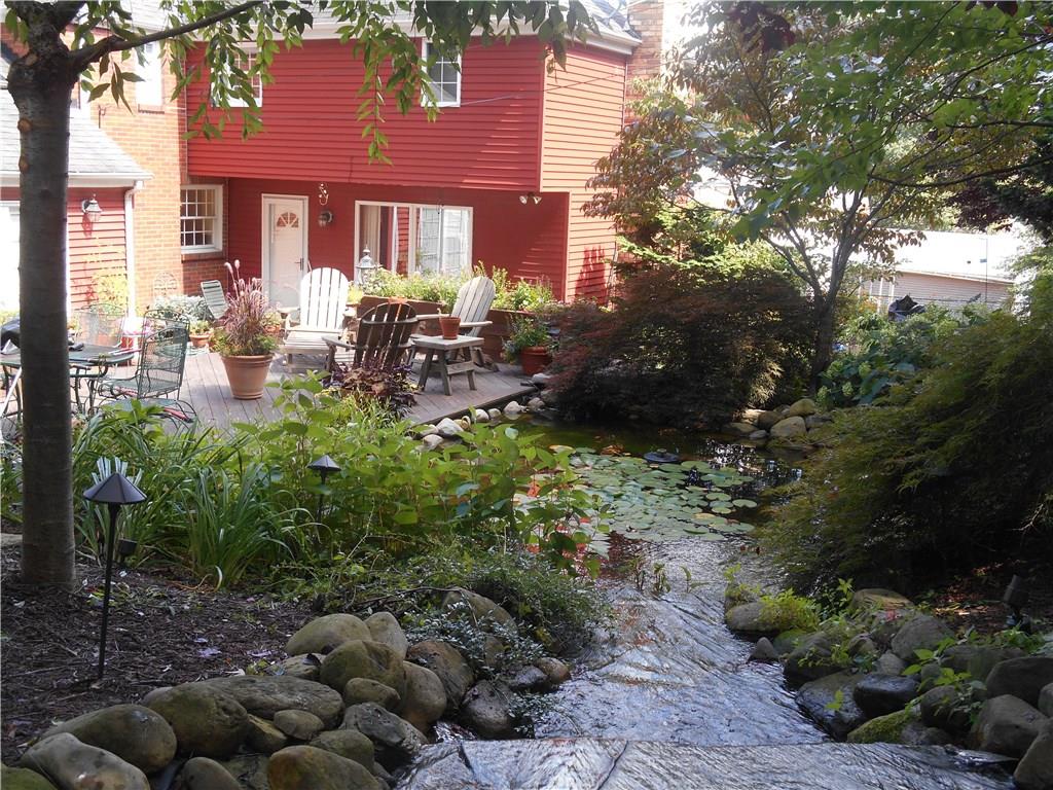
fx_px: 1247
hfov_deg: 45.8
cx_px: 526
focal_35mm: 41
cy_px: 395
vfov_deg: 35.1
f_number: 3.9
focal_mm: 7.2
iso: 80
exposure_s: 1/50
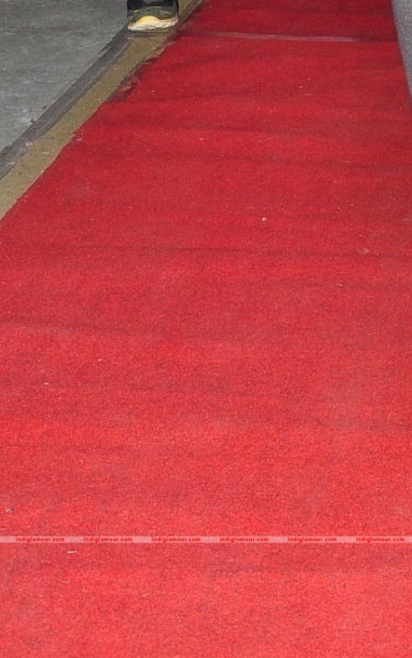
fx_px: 1874
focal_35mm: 104
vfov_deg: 18.5
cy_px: -202
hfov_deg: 12.1
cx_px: 584
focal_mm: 25
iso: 500
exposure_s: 1/125
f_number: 8
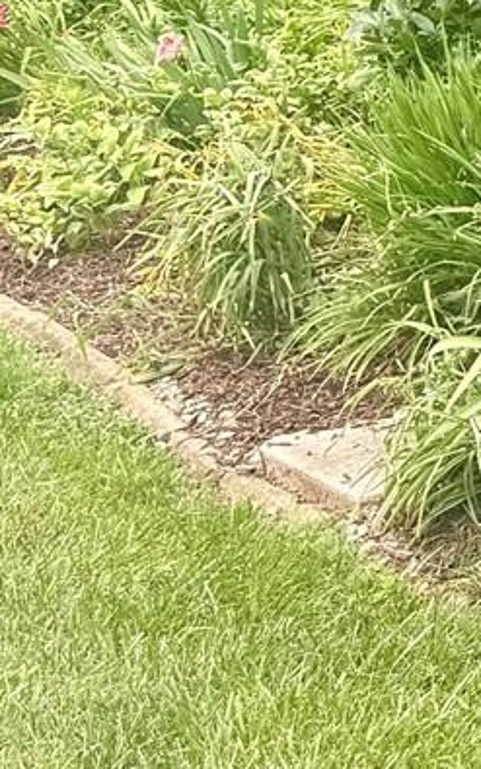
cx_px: 1318
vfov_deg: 14.7
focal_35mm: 132
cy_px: -380
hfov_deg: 8.6
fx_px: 2768
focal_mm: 6.76
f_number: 1.78
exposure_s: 1/584
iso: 80
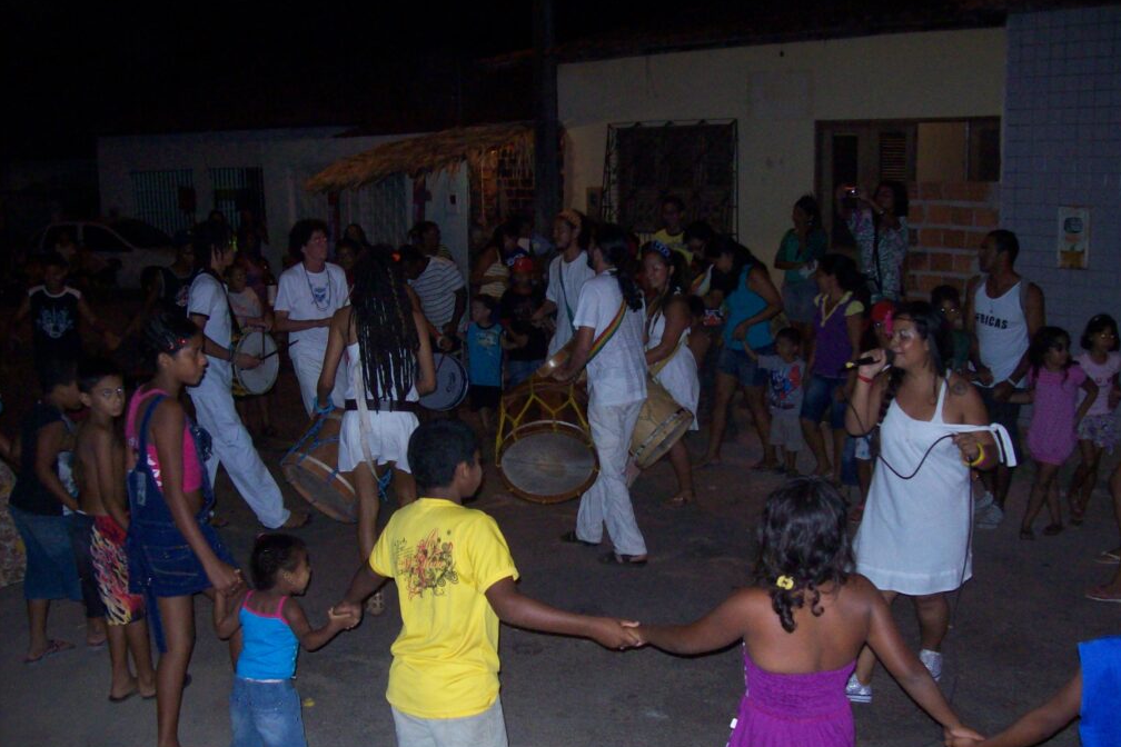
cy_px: 421
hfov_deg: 50.7
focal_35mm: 38
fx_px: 1183
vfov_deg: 35.0
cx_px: 567
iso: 200
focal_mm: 6
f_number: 2.7
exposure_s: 1/64
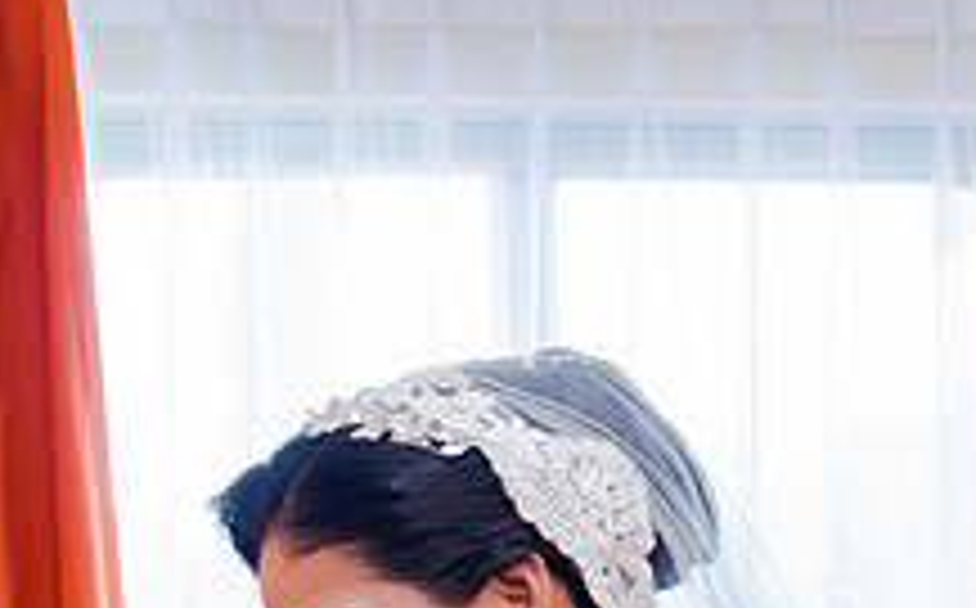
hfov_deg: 31.5
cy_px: 868
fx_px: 1461
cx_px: 1144
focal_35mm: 55
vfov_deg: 20.6
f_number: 4
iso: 1600
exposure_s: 1/80
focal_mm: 17
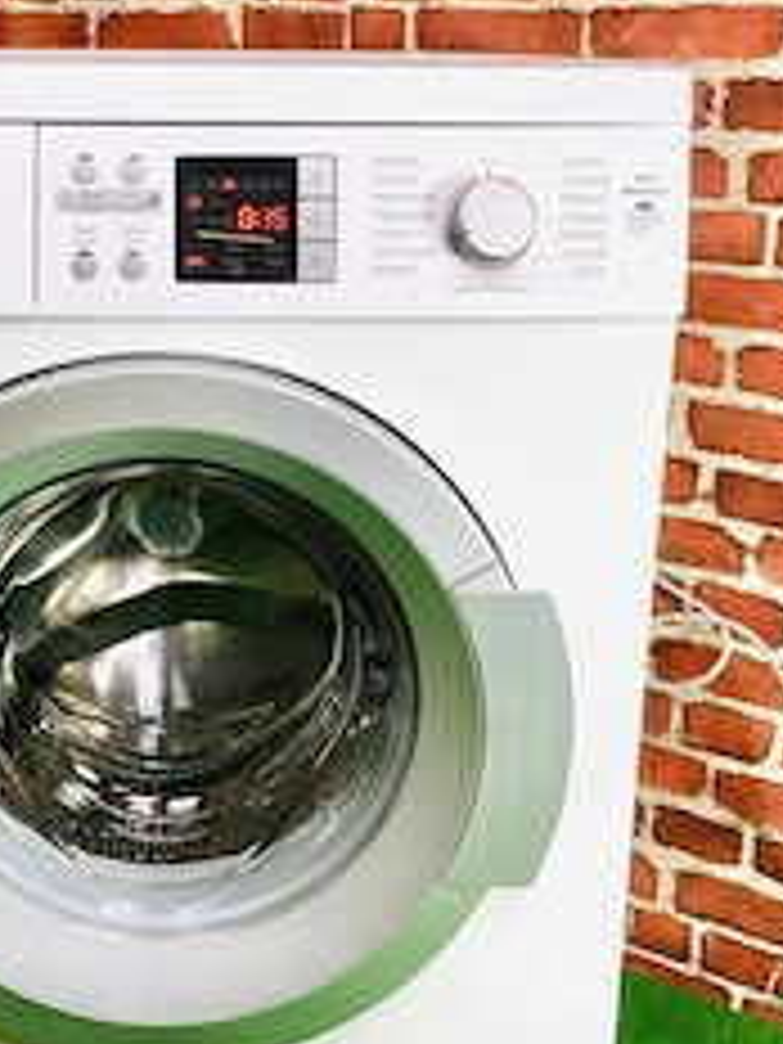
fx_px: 1508
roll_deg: +0.5
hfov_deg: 28.7
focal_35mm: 50
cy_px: 446
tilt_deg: -16.6
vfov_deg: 38.1
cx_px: 194
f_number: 2.2
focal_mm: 4.15
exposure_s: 1/100
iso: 40
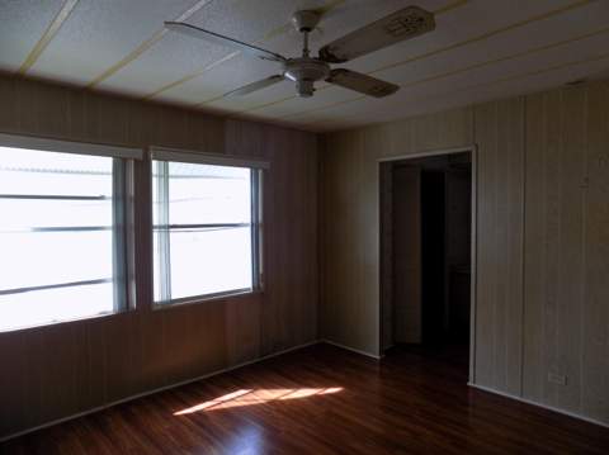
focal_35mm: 23
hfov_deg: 74.0
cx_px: 304
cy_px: 228
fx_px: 404
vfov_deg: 58.8
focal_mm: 4
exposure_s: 1/30
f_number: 3.1
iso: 80
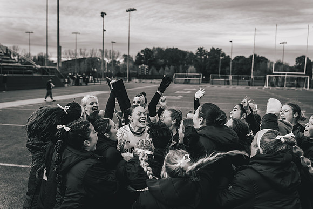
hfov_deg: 54.4
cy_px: 104
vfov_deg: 37.9
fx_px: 304
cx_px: 156
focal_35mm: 35
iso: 800
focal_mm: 35
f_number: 2.8
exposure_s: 1/1600
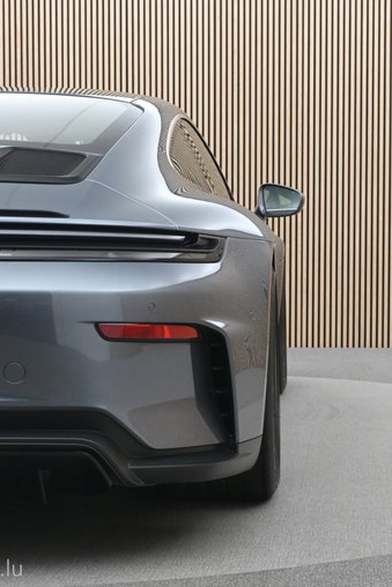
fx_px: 1220
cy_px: 292
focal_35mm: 75
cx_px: 257
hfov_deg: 18.2
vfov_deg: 27.1
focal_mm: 33
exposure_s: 1/50
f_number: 5
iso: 1000
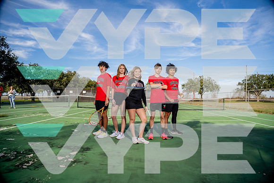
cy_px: 92
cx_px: 137
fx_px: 152
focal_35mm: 20
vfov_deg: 62.0
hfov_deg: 84.0
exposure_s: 1/1250
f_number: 4
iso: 100
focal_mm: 20
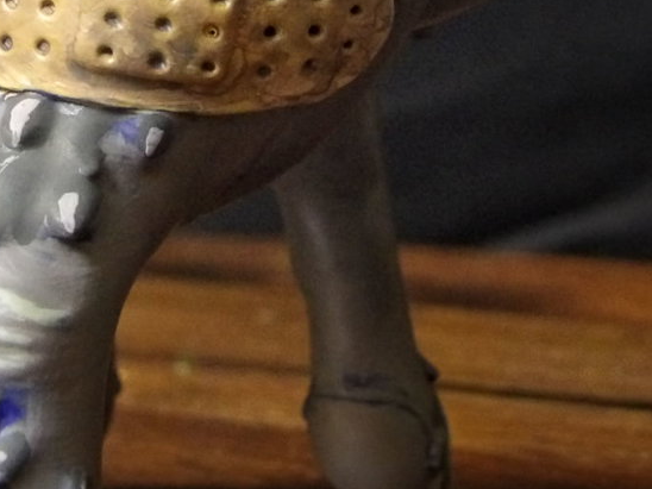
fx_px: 3409
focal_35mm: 181
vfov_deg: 8.2
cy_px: -5
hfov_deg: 10.9
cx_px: 63
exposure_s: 1/3
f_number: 4
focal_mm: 11.1
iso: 800
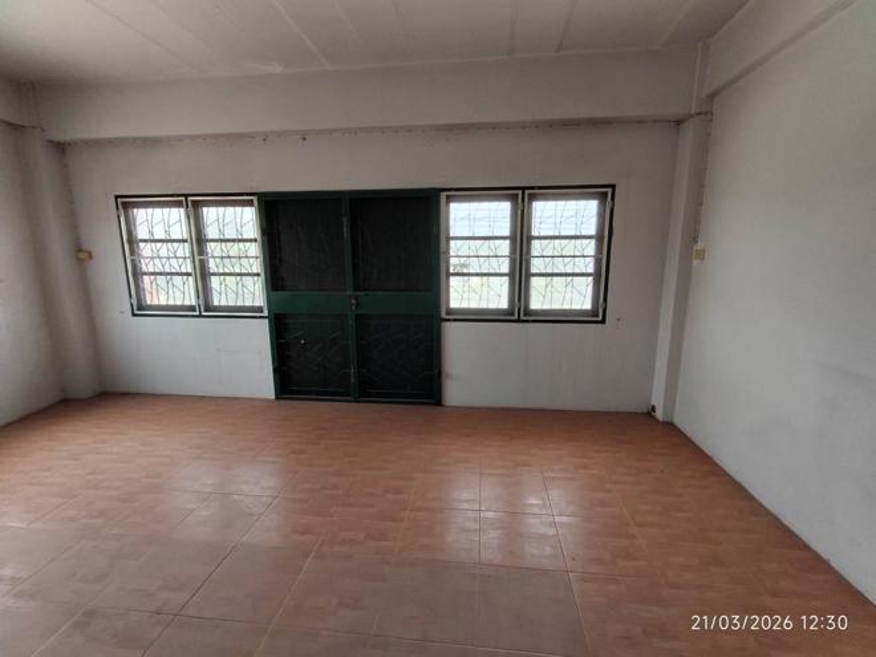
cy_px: 328
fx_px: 405
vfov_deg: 78.1
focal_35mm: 16
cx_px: 438
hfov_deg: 94.5
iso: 76
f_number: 2.2
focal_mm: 1.67
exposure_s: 1/100
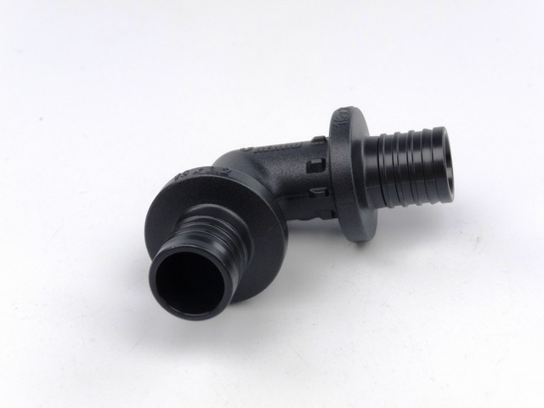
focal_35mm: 67
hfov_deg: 29.0
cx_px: 272
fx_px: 1053
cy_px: 204
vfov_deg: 21.9
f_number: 4.5
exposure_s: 1/800
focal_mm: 11.3
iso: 100
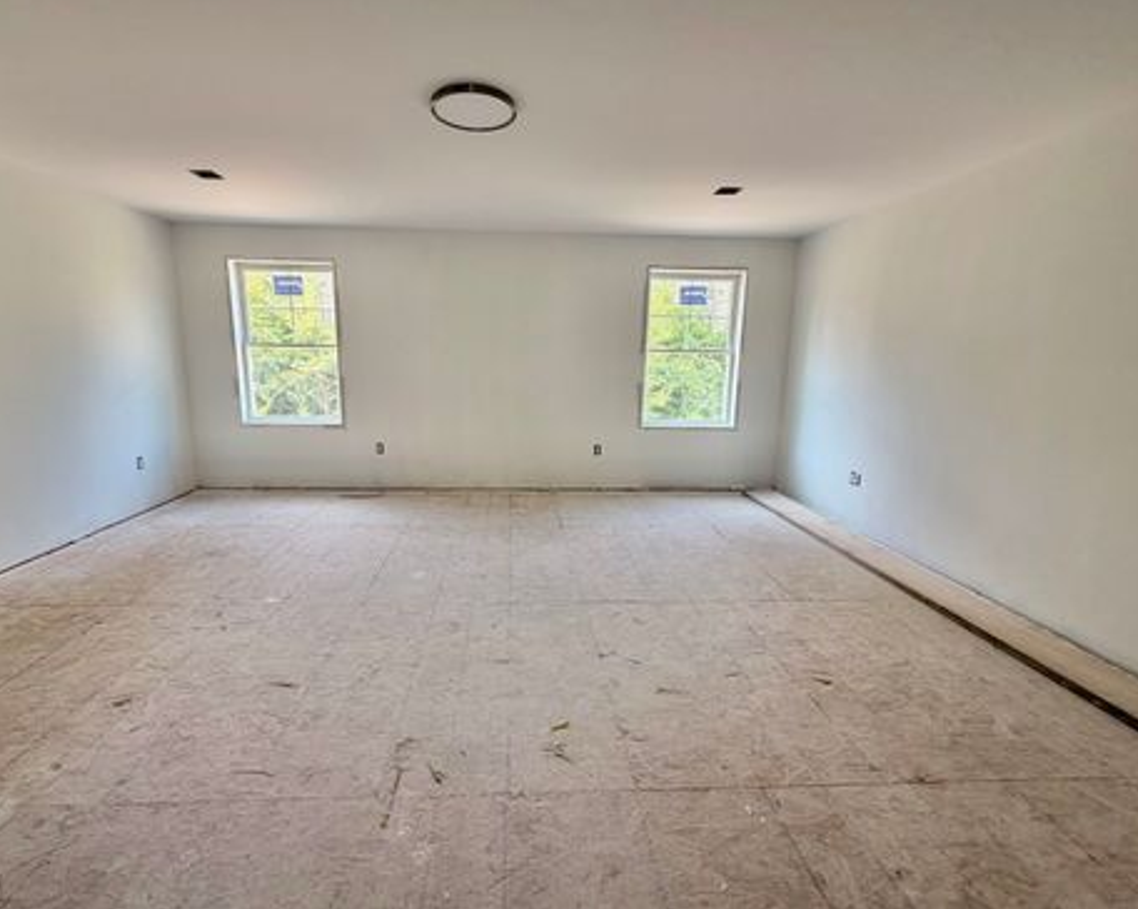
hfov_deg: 96.7
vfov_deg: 83.9
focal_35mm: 15
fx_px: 505
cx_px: 534
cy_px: 443
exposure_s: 1/121
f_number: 2.2
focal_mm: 2.22
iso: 64
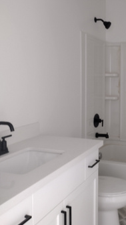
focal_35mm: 42
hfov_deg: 27.1
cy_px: 102
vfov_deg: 48.3
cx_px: 119
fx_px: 249
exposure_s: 1/40
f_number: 1.7
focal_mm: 4.71
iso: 291
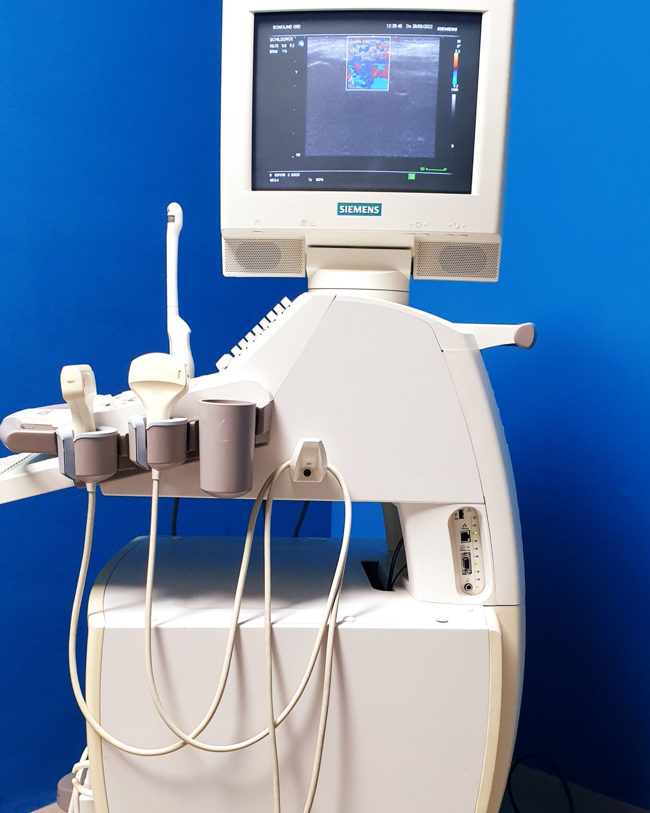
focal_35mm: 37
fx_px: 890
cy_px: 534
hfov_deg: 40.1
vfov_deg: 48.4
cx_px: 308
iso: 320
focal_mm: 4.3
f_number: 2.4
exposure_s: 1/50
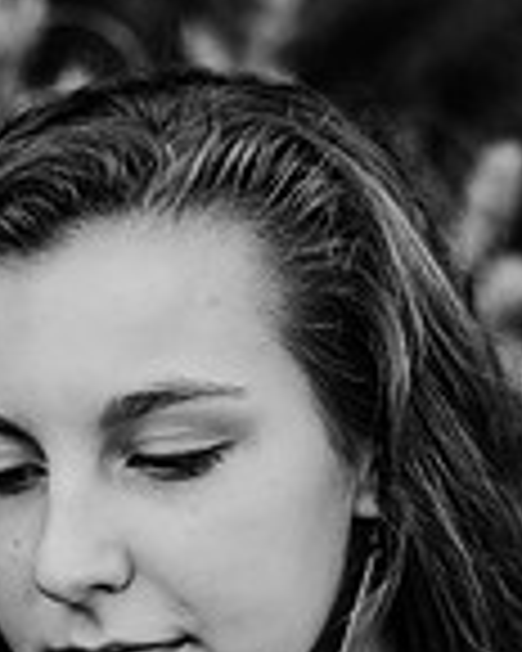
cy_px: 612
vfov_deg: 13.1
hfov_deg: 10.6
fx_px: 2819
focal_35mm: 146
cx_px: 176
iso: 200
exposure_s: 1/1600
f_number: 2.2
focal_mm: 50
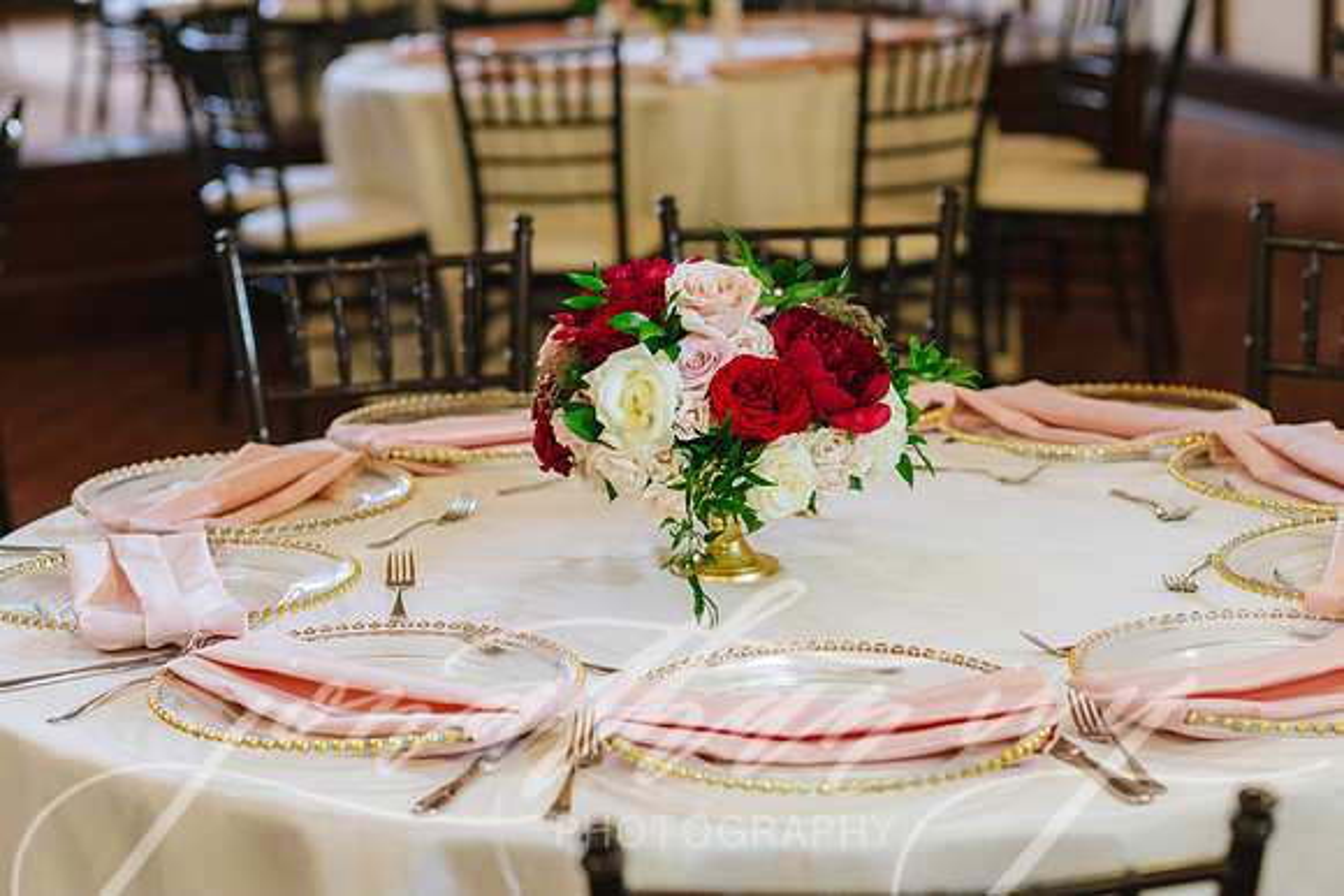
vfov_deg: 16.1
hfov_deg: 23.9
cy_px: 448
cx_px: 672
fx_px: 3174
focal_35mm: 85
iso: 400
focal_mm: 85
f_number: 3.5
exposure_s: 1/100
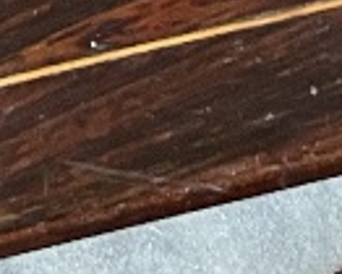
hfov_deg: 8.2
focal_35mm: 233
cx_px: -117
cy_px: -778
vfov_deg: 5.8
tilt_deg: -68.3
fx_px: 2360
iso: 200
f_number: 1.6
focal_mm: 4.2
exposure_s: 1/60
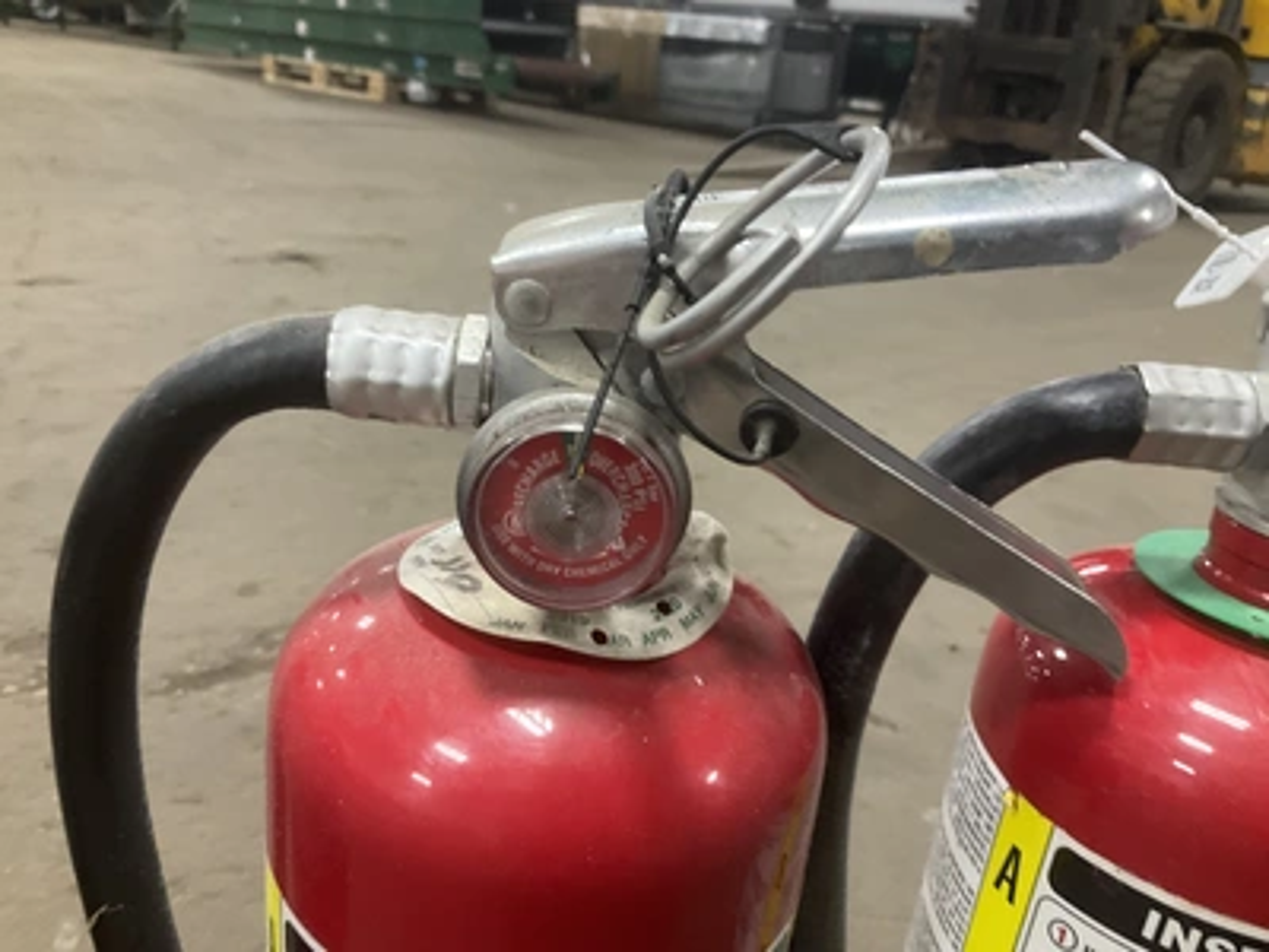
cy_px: 476
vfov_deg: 48.2
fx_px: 1063
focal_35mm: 29
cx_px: 634
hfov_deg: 61.7
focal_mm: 3
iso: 200
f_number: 1.8
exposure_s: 1/40
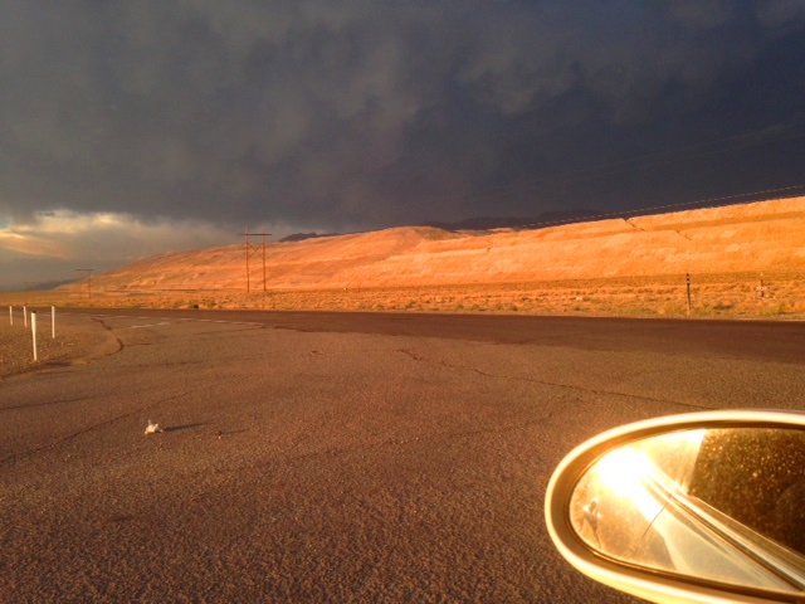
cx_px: 402
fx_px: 767
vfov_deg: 42.9
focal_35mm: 33
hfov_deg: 55.4
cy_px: 302
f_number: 2.4
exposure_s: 1/264
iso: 50
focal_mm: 4.12
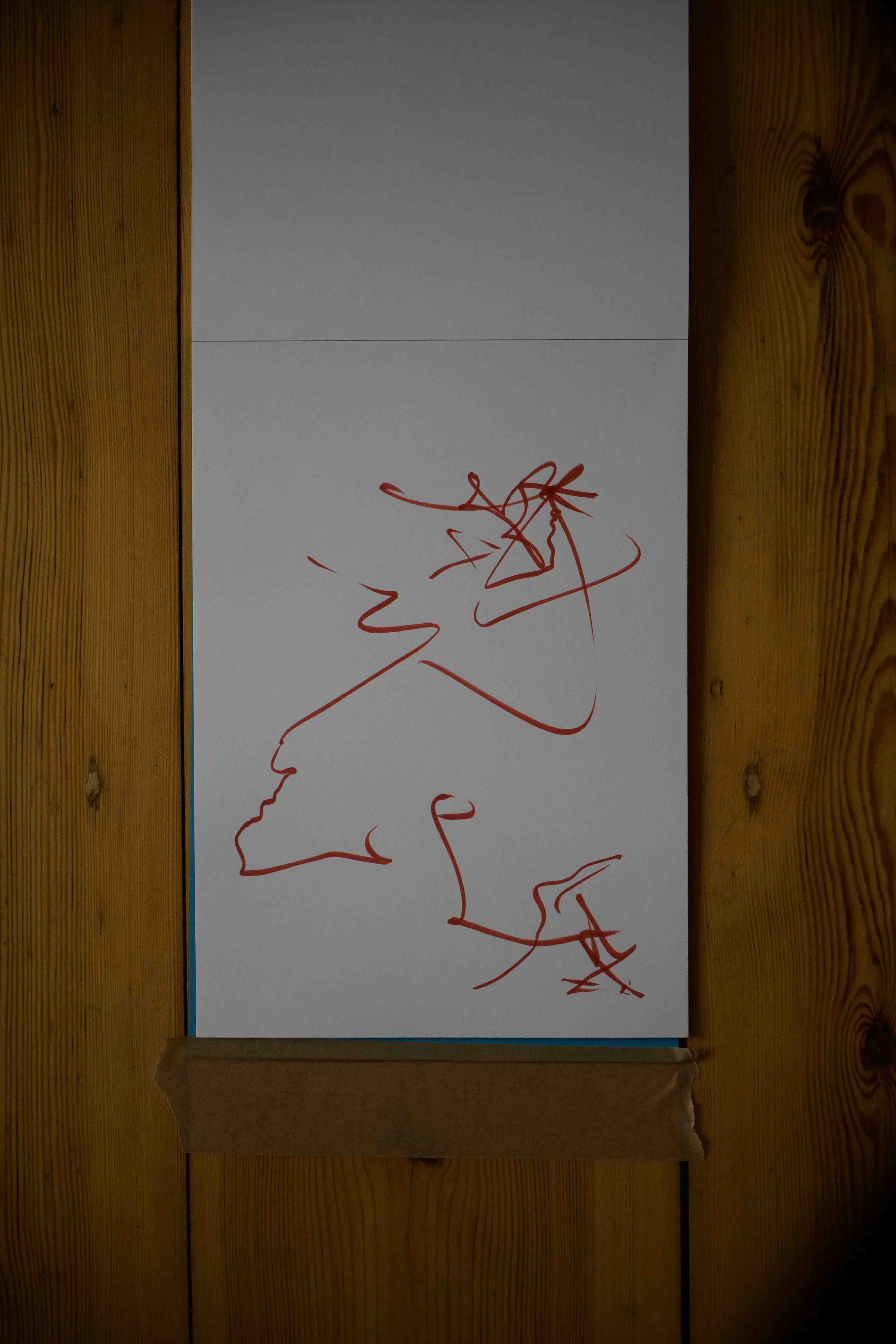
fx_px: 2613
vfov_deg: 28.8
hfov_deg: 19.5
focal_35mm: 70
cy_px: 672
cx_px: 448
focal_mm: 70
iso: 800
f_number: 4
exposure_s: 1/200
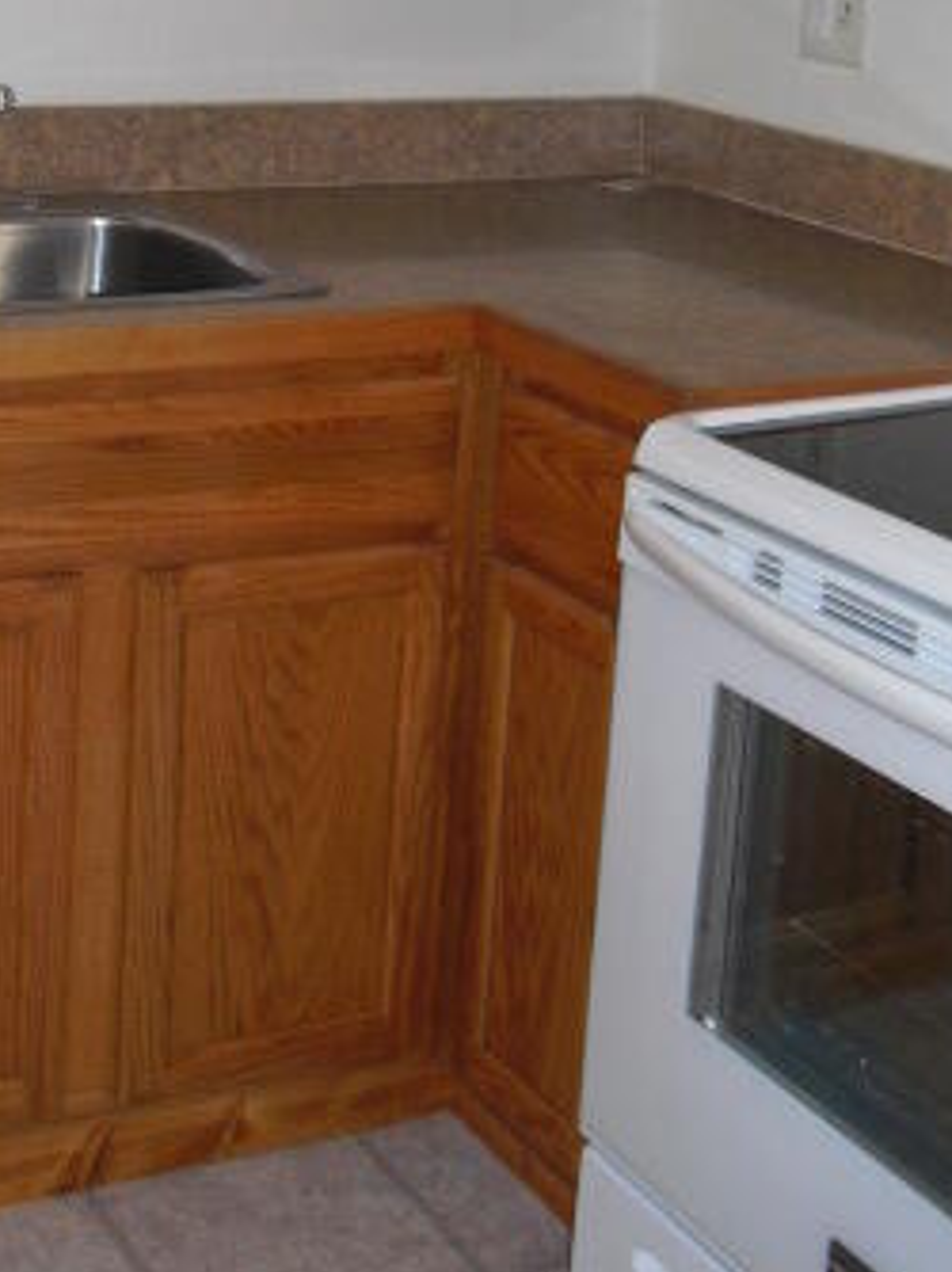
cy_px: 84
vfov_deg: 27.0
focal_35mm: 69
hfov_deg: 21.2
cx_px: 297
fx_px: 2533
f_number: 3.1
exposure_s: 1/60
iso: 200
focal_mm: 6.3
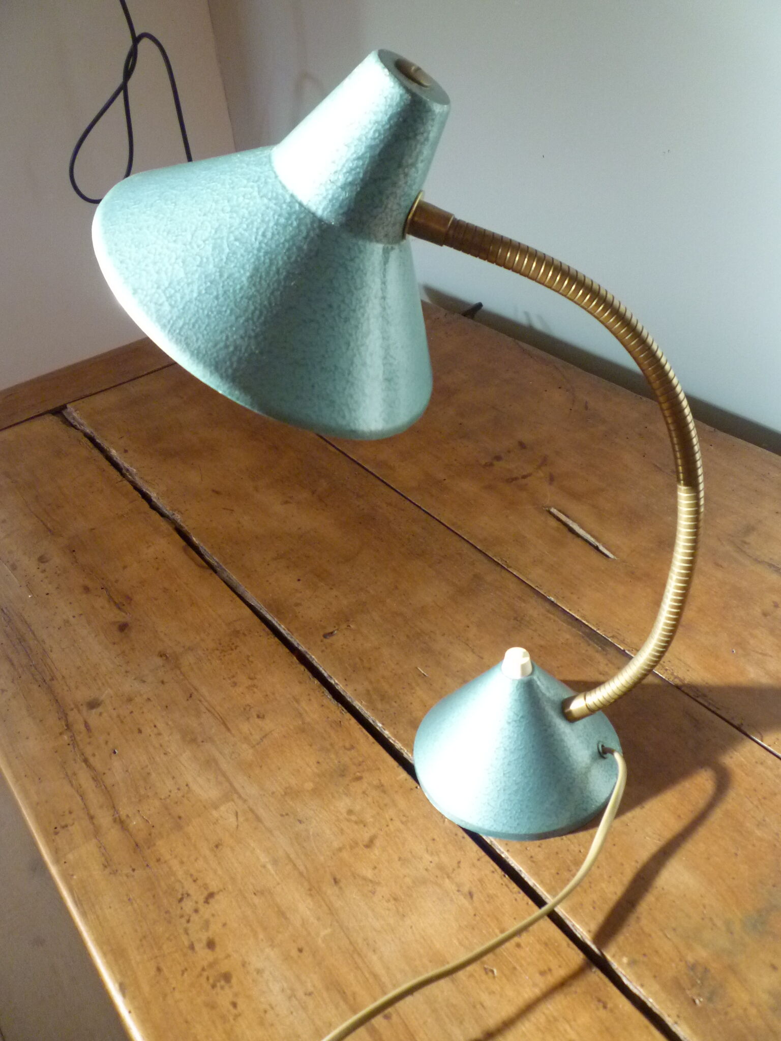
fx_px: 872
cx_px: 390
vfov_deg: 61.7
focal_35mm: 29
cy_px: 520
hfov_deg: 48.2
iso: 400
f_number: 3.3
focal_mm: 5.2
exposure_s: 1/20
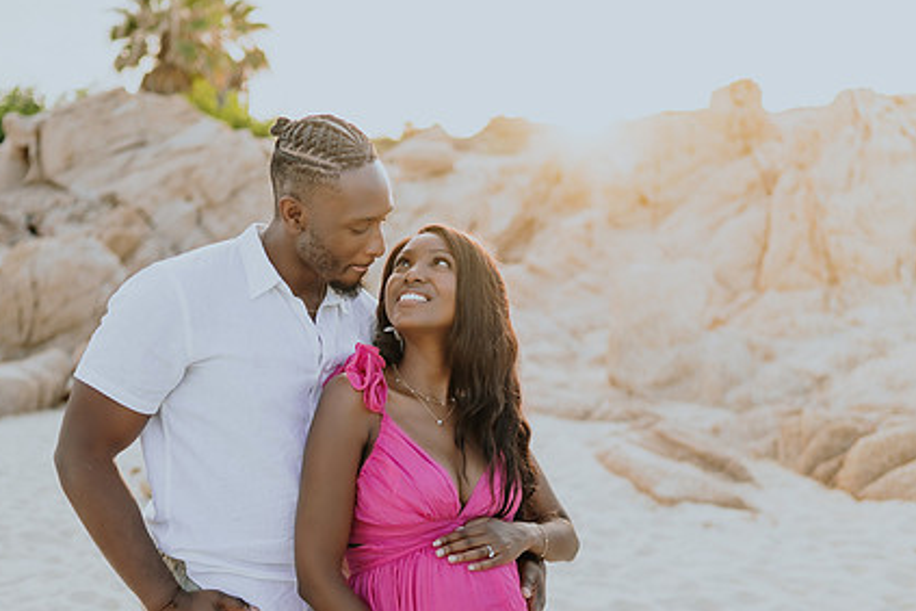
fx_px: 1221
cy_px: 372
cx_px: 405
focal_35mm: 48
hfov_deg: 41.1
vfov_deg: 28.0
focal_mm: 35
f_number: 1.8
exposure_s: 1/800
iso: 100
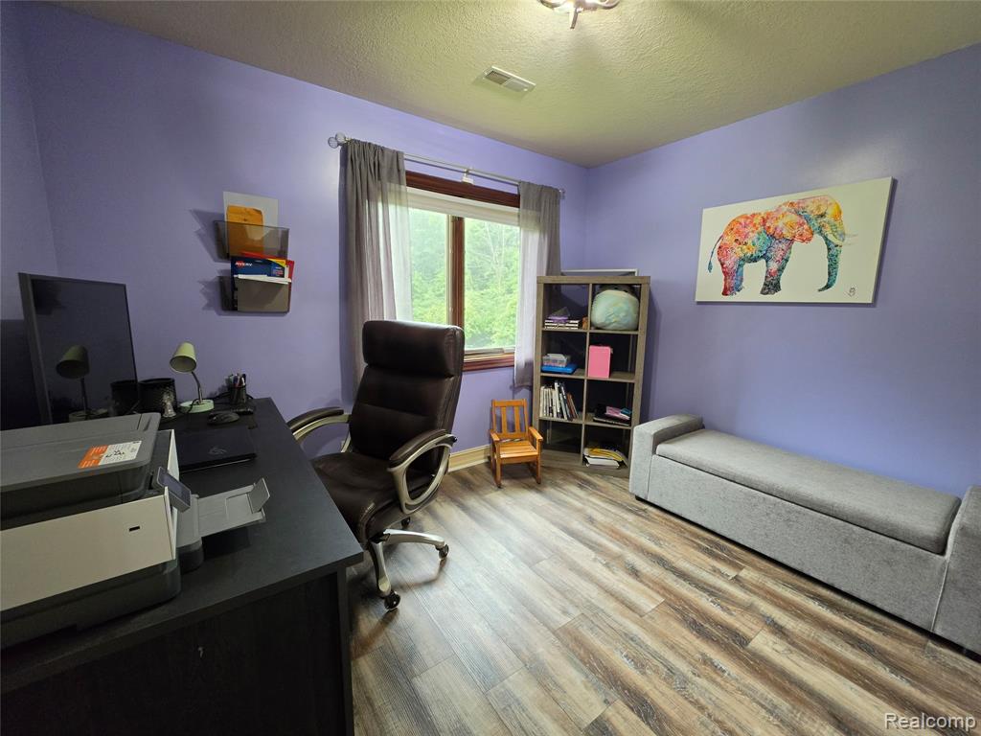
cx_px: 490
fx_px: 368
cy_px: 368
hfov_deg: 106.2
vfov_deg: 89.9
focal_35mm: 13
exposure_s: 1/60
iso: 200
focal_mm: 2.2
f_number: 1.9
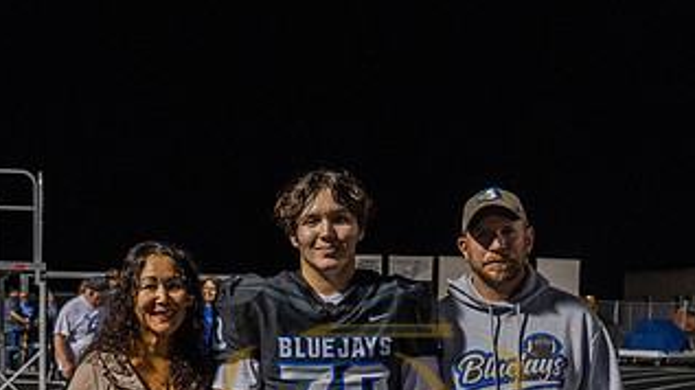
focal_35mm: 76
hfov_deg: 27.8
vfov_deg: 15.4
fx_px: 1400
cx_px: 265
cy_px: 433
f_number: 4
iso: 1250
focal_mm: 31.5
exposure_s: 1/160
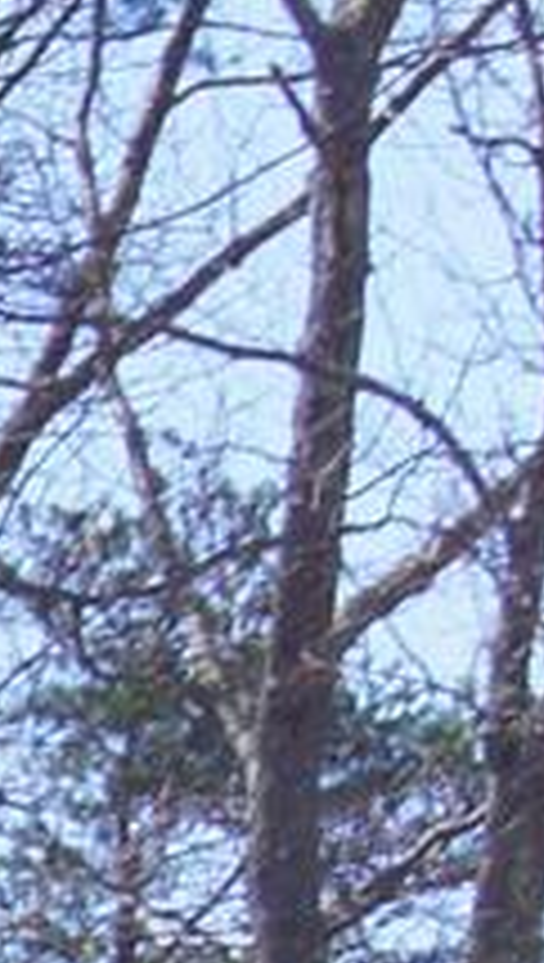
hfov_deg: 1.4
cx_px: -3228
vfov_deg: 2.6
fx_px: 21073
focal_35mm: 825
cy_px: 2232
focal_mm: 55
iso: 100
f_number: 11
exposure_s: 1/125
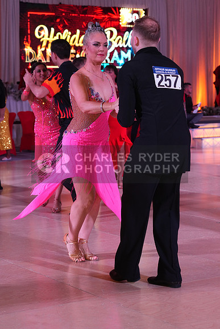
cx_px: 110
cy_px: 164
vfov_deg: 25.1
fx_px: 742
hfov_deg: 16.9
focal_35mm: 81
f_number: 5.6
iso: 2000
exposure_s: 1/250
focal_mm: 81
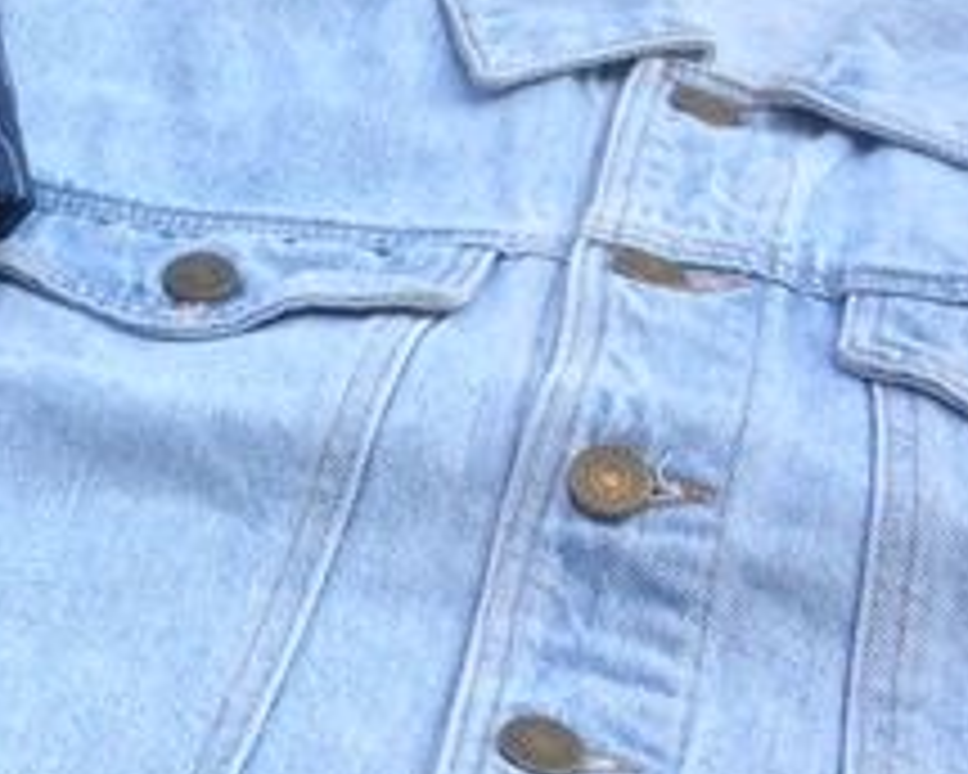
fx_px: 4297
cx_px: -527
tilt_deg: -36.1
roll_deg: -3.2
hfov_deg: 12.2
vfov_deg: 10.3
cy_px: 333
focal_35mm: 150
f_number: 2.4
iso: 50
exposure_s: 1/452
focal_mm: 4.12
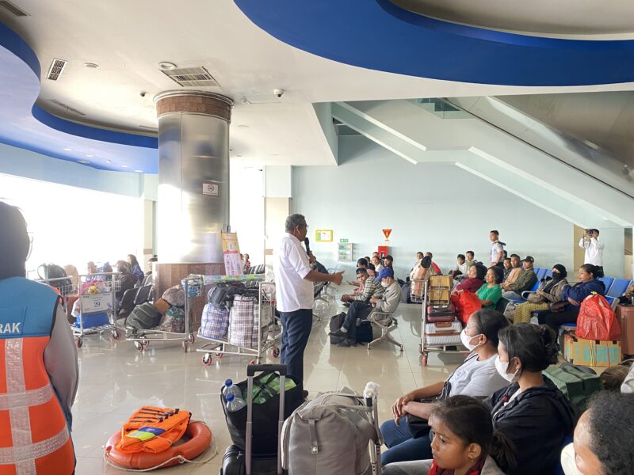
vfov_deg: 53.1
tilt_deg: -0.2
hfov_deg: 67.3
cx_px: 317
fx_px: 476
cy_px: 238
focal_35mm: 26
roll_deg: -0.1
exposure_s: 1/60
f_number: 1.8
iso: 200
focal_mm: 4.25
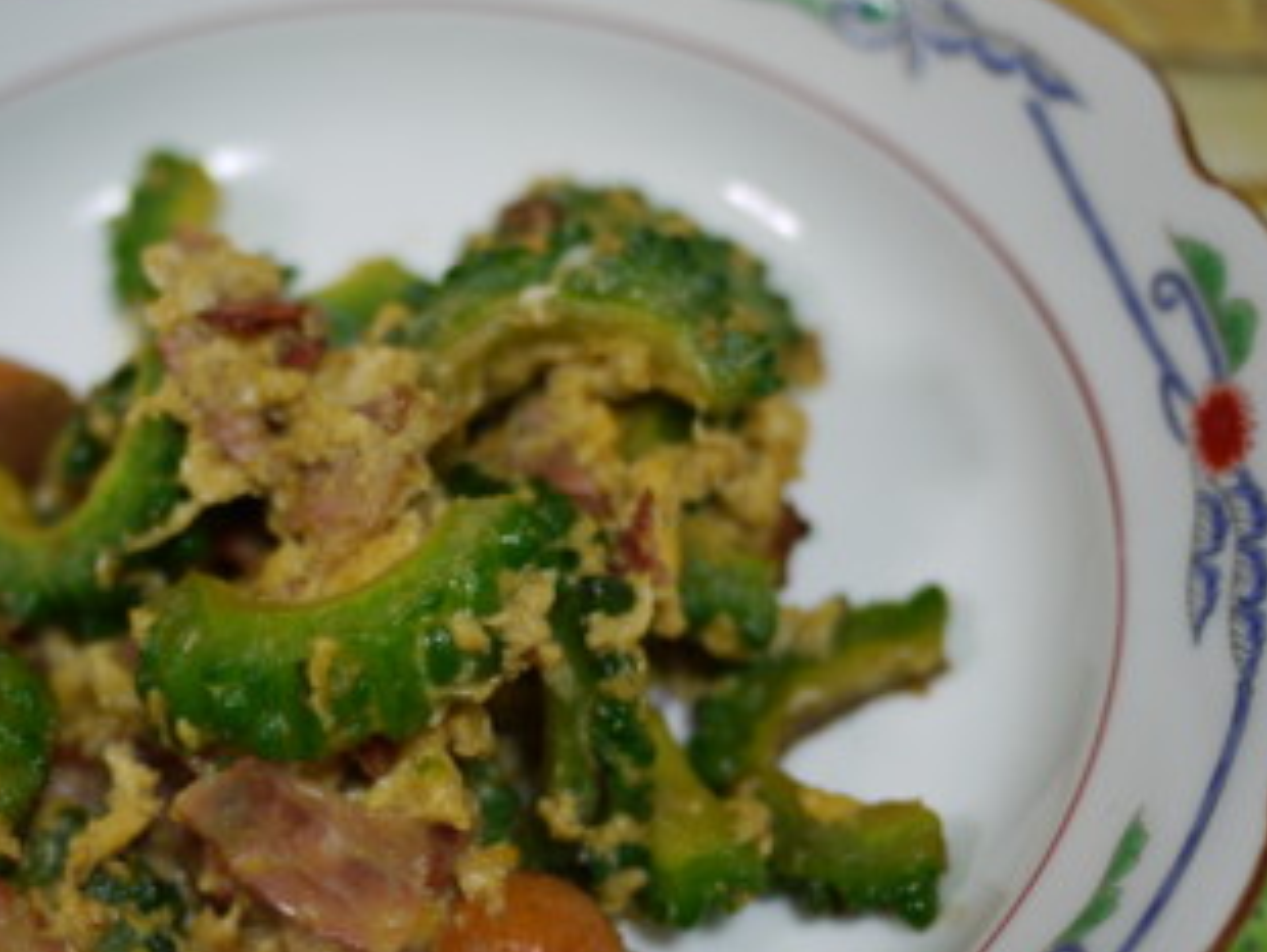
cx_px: 392
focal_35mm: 58
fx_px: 2125
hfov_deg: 32.8
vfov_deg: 25.1
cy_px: 662
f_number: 1.7
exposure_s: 1/80
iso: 100
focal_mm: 20
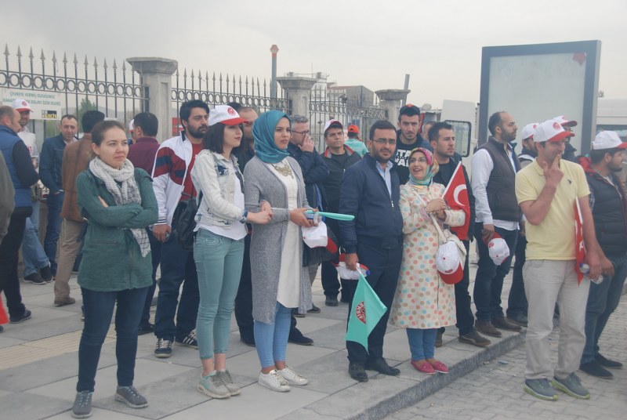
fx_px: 890
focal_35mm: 51
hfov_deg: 38.8
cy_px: 210
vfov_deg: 26.6
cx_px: 314
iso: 100
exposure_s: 1/125
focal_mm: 34
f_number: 5.6
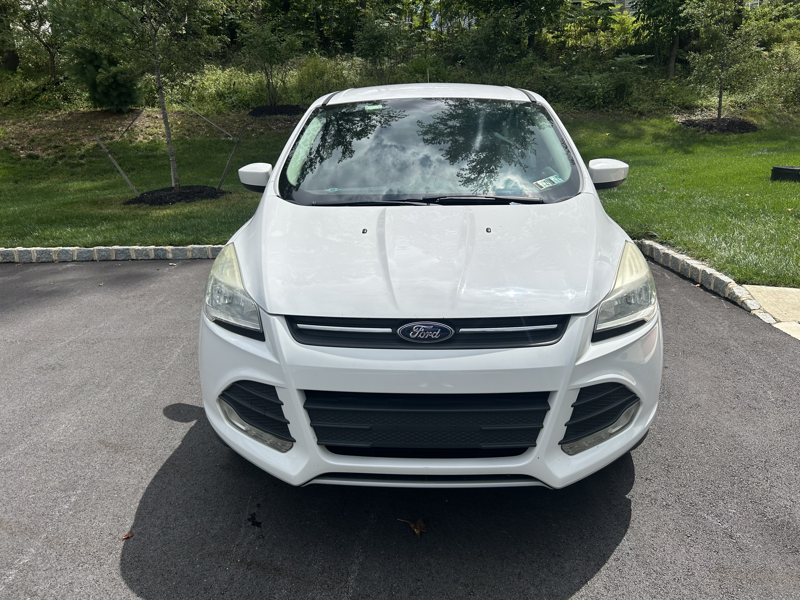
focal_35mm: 26
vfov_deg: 53.1
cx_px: 400
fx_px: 601
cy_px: 300
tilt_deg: -15.1
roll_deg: +3.3
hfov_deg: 67.3
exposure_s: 1/9434
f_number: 1.5
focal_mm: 5.7
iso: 50
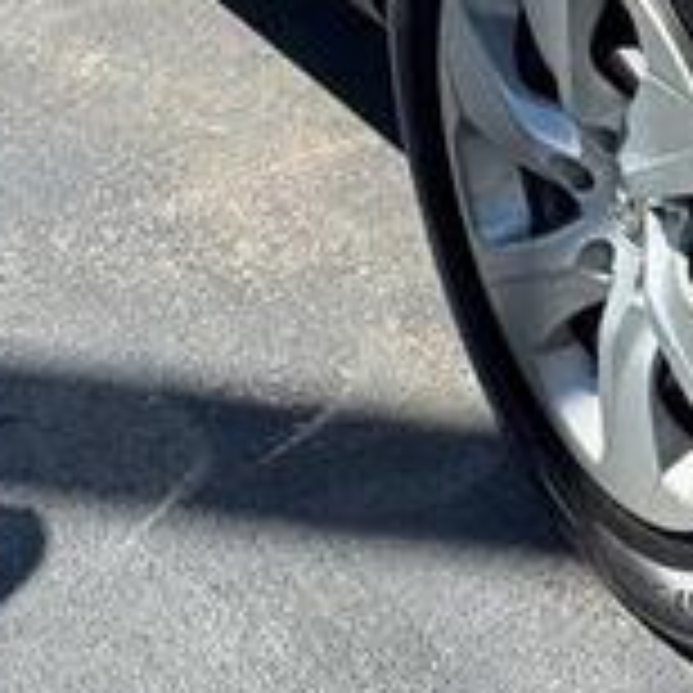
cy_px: 166
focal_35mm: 139
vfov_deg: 12.5
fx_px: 3148
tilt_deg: -39.1
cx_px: 994
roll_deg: +7.0
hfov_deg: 12.1
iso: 64
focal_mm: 6.76
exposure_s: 1/1637
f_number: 1.78
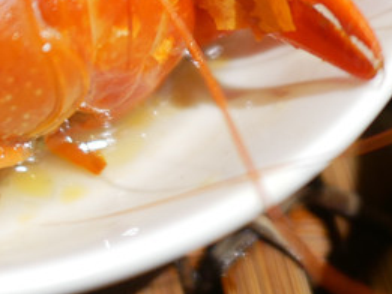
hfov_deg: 15.6
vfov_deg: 12.3
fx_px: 1303
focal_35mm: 115
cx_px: -222
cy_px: -144
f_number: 1.7
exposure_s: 1/60
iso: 400
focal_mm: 15
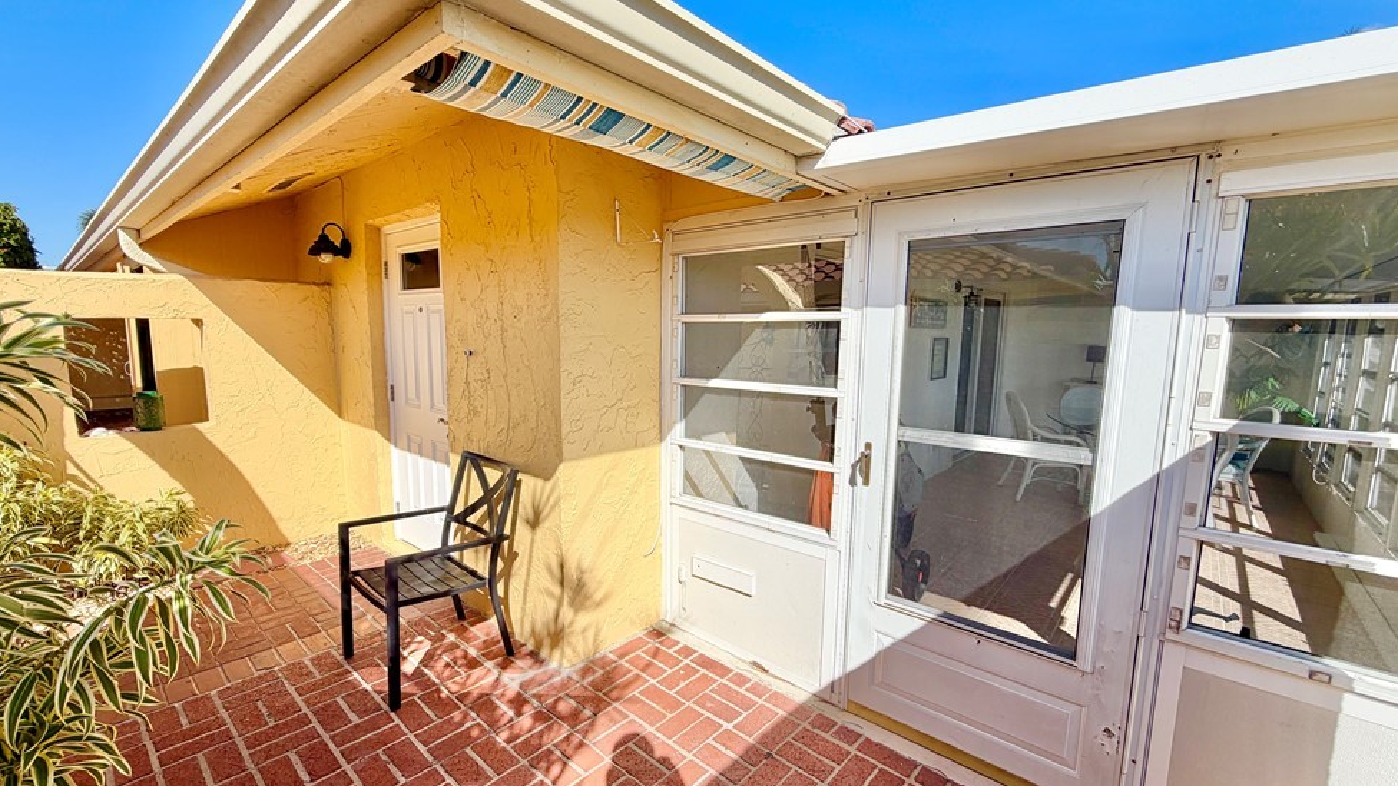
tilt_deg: -9.5
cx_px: 695
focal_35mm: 16
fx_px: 593
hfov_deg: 99.4
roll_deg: +0.2
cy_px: 412
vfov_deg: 67.0
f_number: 2.2
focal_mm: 2.22
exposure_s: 1/1017
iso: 20
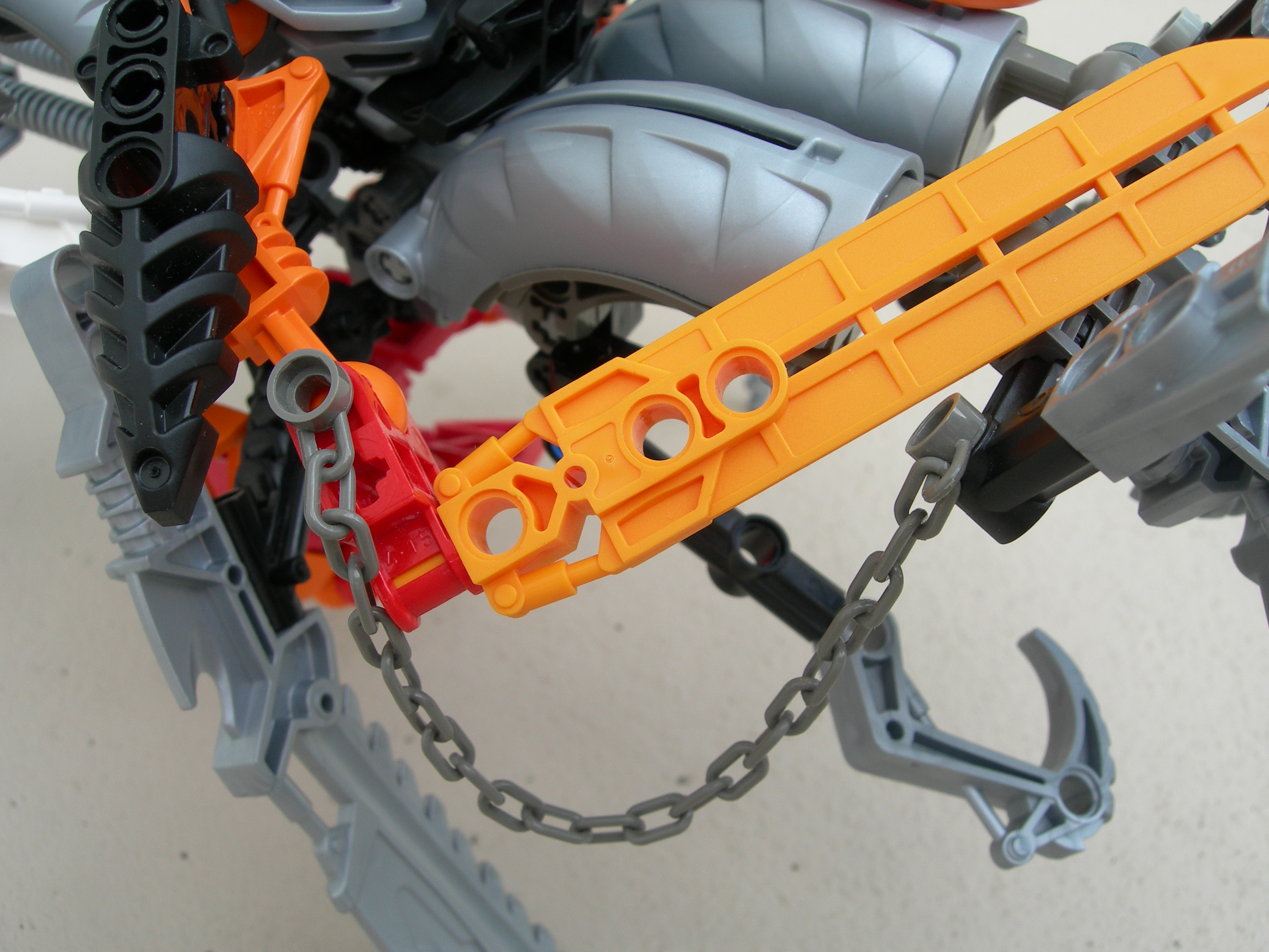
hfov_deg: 49.0
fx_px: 1393
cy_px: 476
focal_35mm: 38
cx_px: 634
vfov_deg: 37.7
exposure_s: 1/147
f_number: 4.8
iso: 50
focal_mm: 7.8
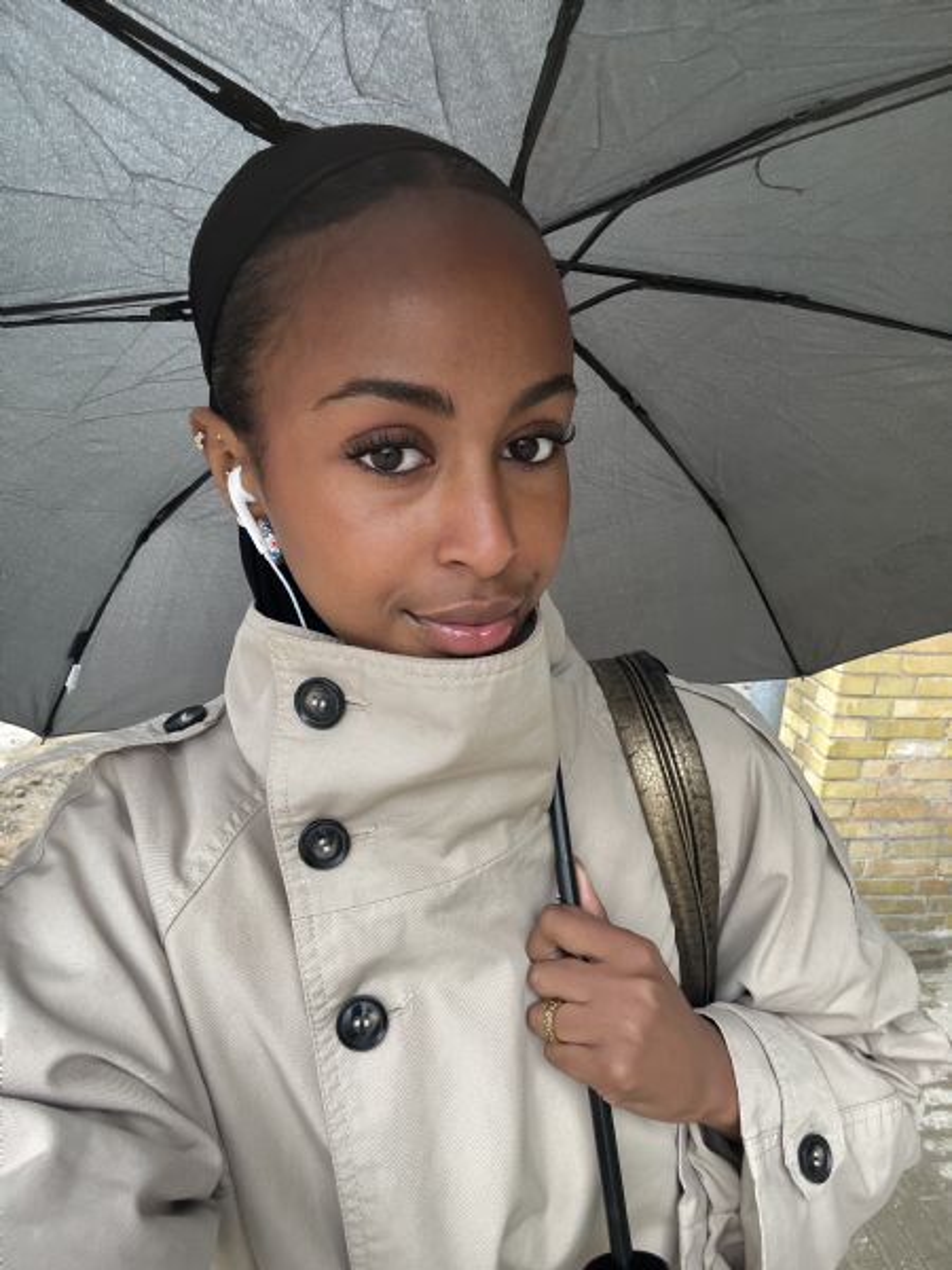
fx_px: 843
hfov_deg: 58.9
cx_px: 476
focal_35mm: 23
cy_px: 635
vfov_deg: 73.9
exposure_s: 1/121
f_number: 2.2
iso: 64
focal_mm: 2.71
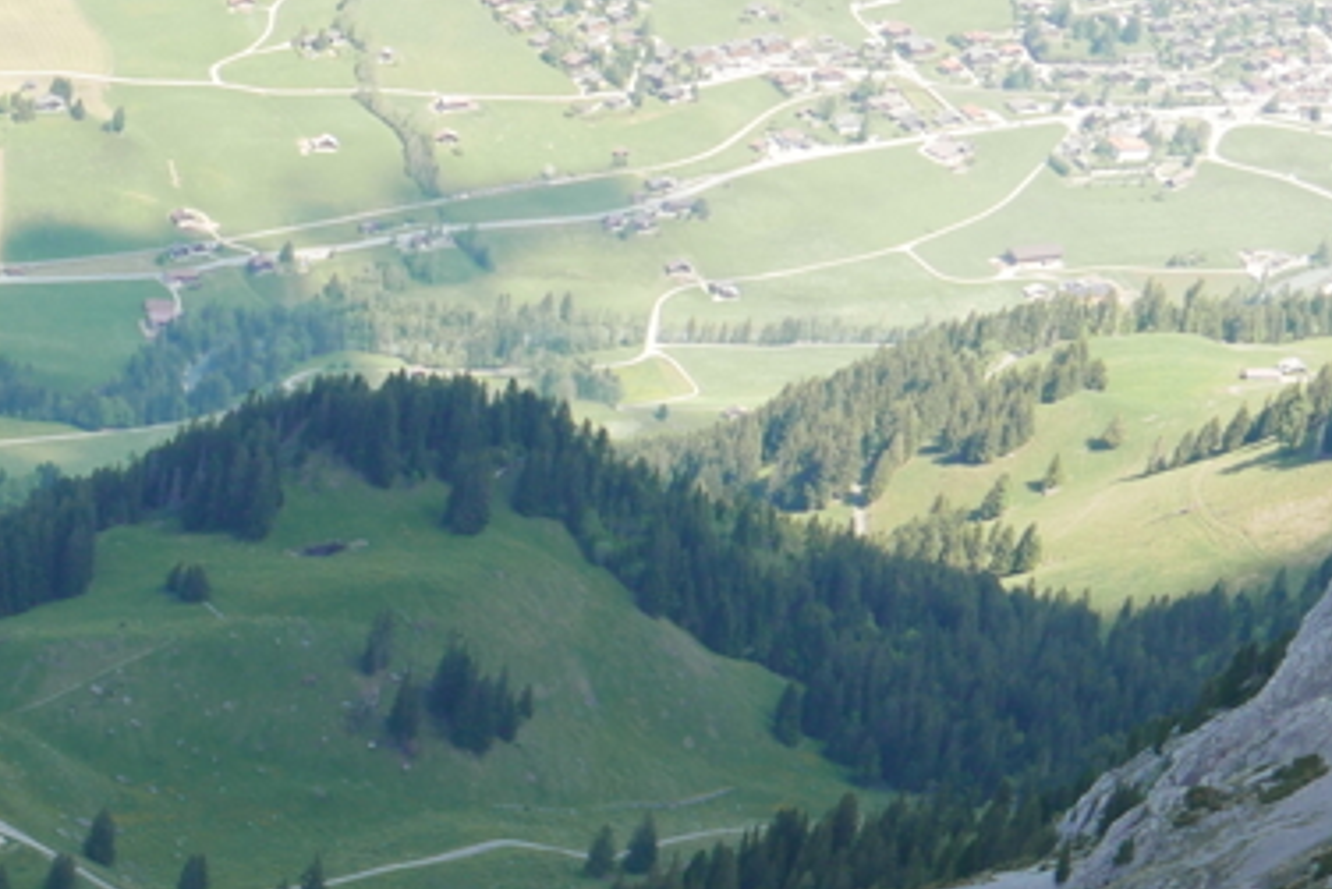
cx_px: -462
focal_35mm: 121
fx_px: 4478
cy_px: 1264
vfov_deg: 11.0
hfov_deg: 15.9
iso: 200
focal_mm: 17.2
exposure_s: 1/200
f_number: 5.6
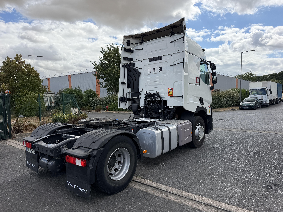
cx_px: 142
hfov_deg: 71.6
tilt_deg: -1.1
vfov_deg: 56.8
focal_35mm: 24
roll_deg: +1.8
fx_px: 196
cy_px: 106
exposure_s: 1/4167
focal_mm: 6.76
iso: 80
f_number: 1.78
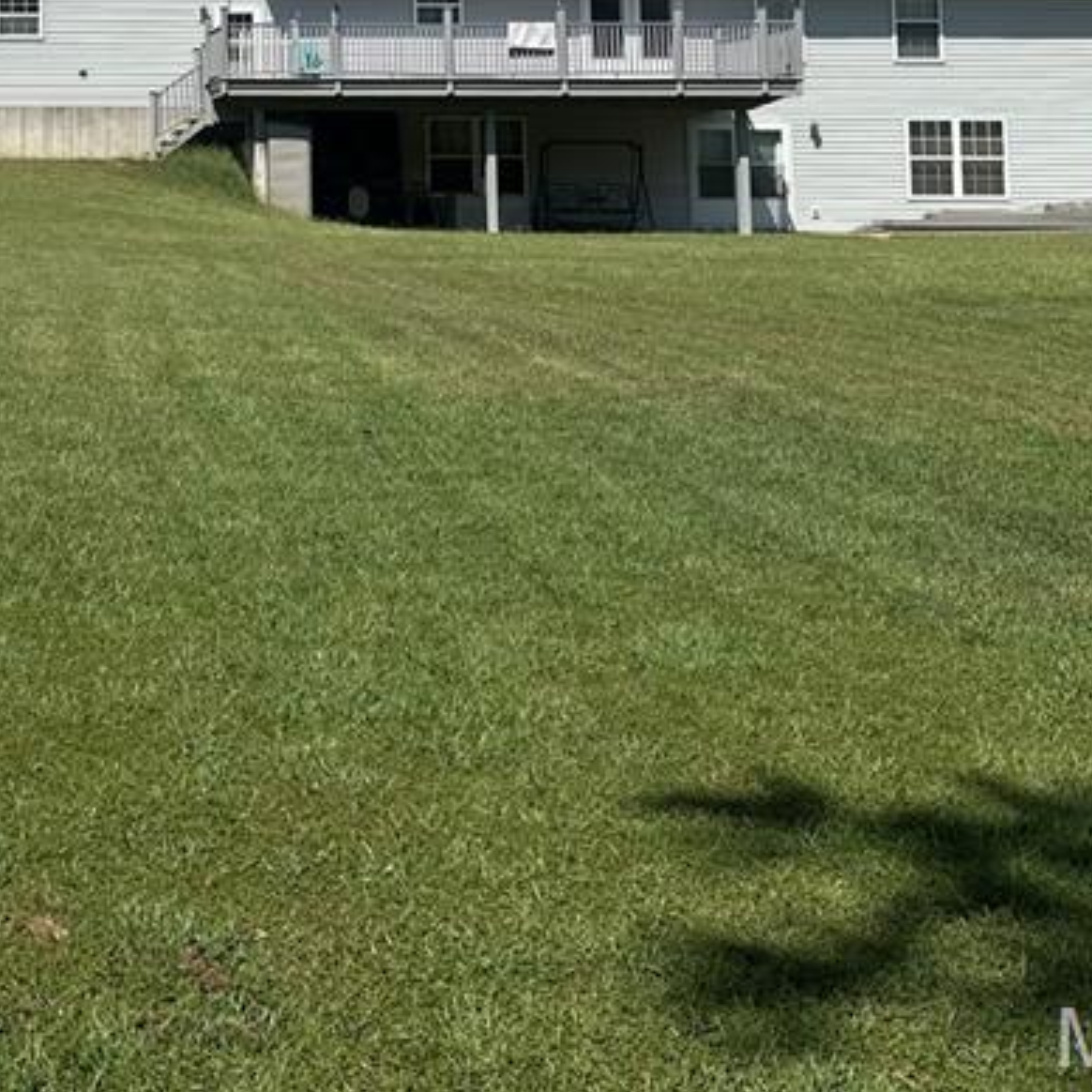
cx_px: -101
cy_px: 17
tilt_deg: +5.7
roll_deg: +1.0
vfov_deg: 28.8
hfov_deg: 27.9
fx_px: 1999
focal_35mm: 56
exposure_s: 1/9709
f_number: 1.78
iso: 80
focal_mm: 6.86
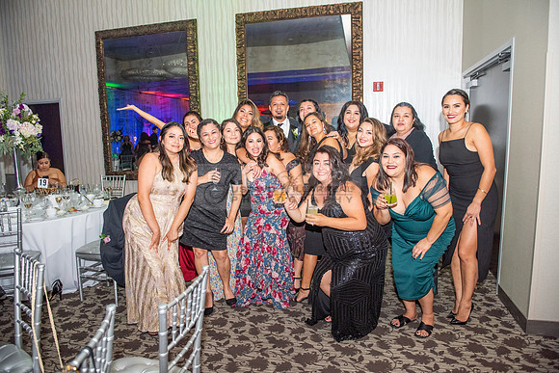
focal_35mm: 24
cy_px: 186
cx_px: 280
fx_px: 373
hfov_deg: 73.7
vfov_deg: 53.2
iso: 1600
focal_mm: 24
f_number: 3.5
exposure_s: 1/160
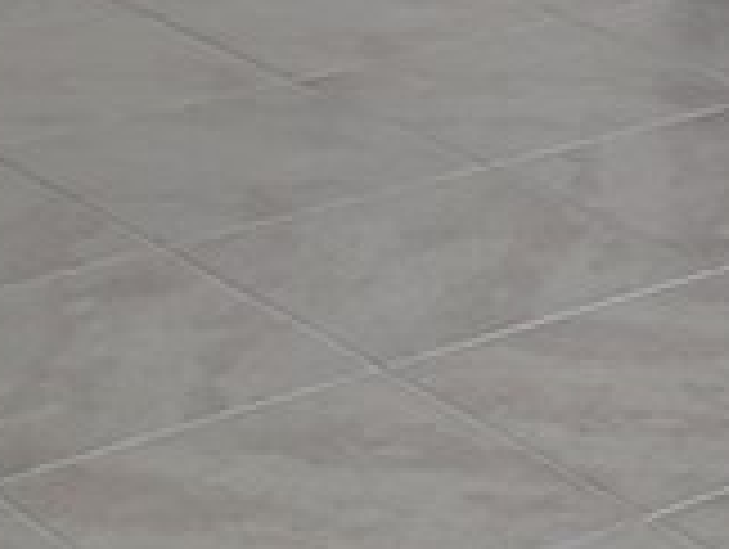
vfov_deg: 8.9
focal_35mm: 158
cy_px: -549
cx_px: 724
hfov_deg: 12.3
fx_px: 3332
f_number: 1.8
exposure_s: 1/120
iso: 40
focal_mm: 7
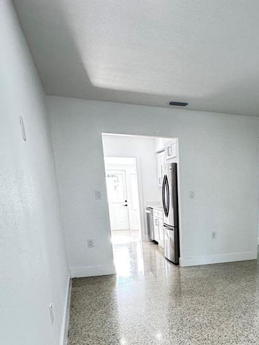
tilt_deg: -17.6
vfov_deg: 54.1
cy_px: 280
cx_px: 216
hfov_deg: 42.8
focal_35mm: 31
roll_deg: +1.0
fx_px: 310
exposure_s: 1/60
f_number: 2.2
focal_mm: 2.22
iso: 160
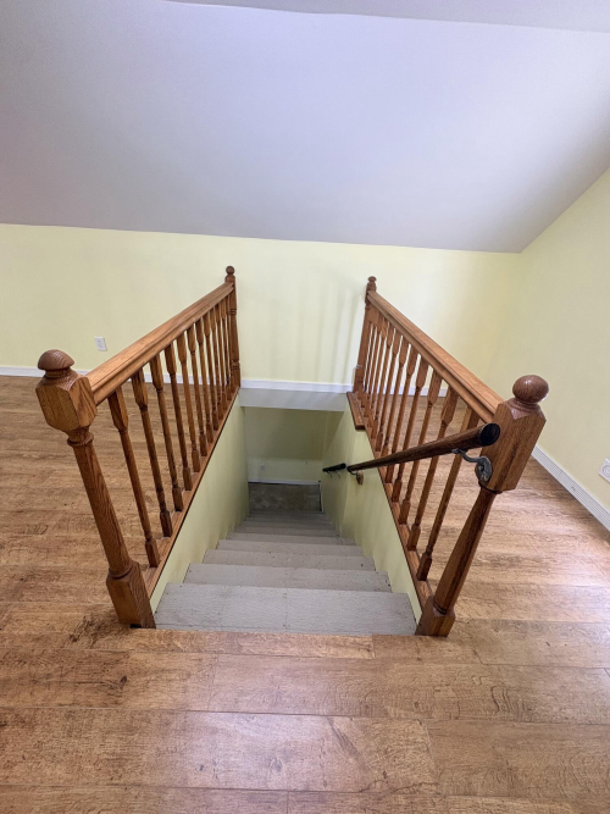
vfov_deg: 102.1
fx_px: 329
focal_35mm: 14
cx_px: 305
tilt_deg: -27.7
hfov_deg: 85.7
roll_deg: -3.5
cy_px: 407
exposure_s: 1/60
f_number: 2.2
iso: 125
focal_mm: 2.22
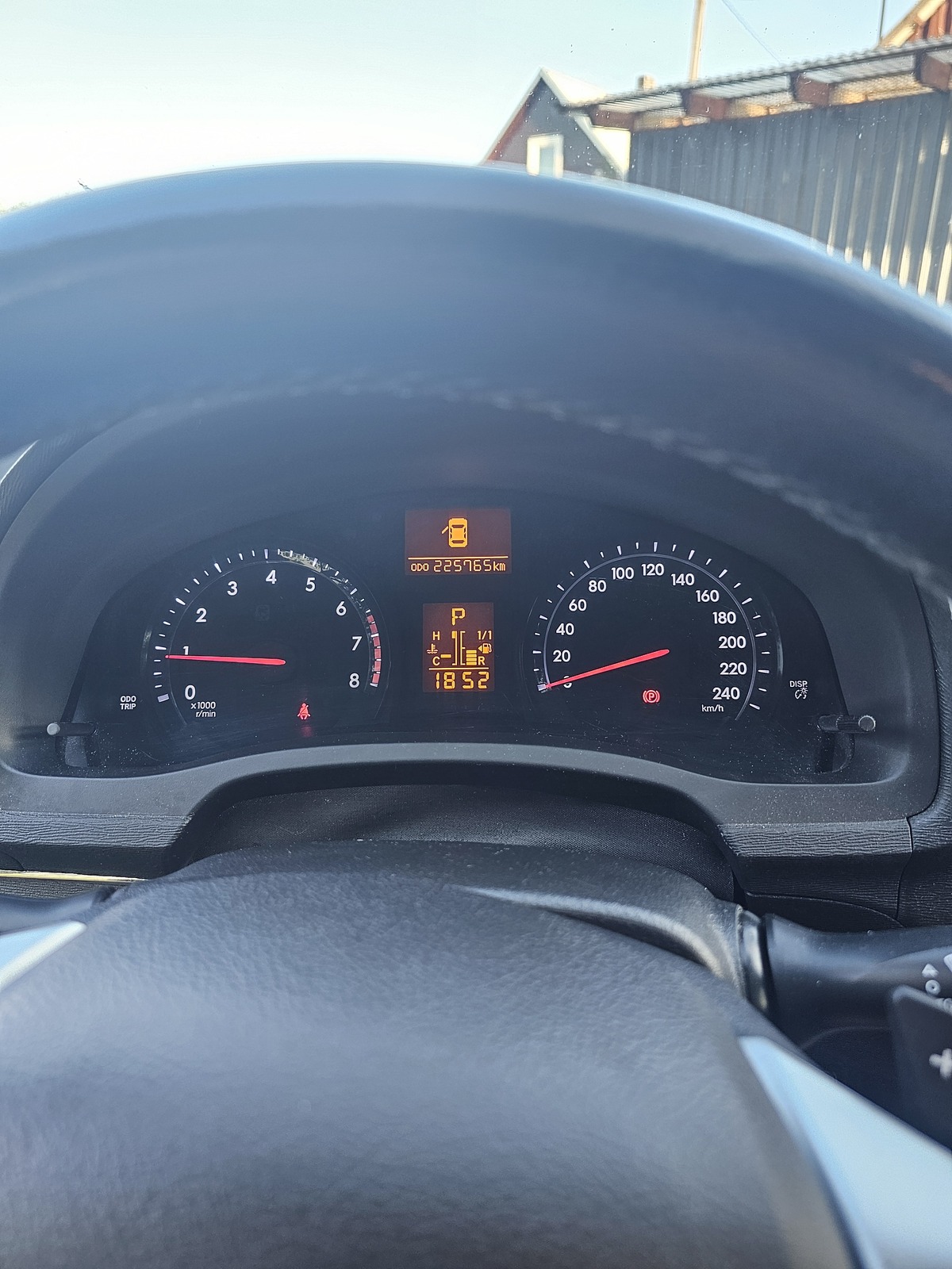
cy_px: 634
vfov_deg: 73.9
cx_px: 476
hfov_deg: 58.9
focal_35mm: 23
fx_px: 843
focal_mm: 6.3
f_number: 1.7
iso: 160
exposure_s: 1/100
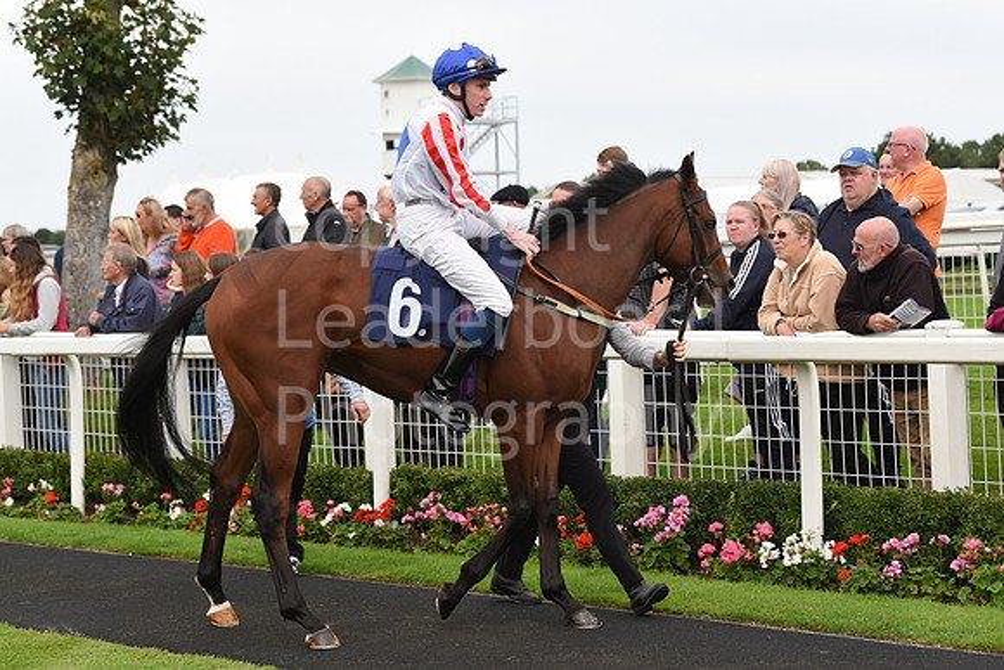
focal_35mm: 86
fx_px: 2399
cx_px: 502
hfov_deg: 23.6
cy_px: 335
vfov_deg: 15.9
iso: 640
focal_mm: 86
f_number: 5.6
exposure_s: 1/1250
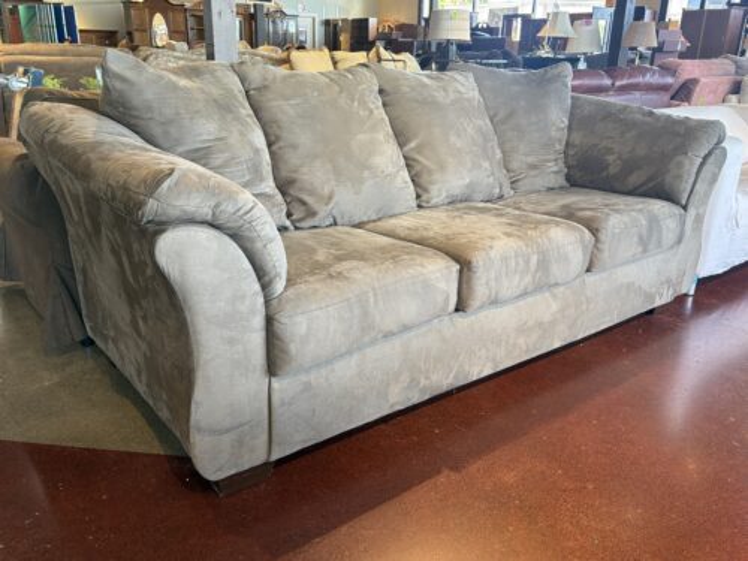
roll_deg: -0.3
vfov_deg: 53.1
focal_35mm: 26
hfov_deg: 67.3
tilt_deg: -20.0
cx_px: 374
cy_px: 280
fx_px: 562
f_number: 1.6
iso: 100
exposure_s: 1/60
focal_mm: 5.96
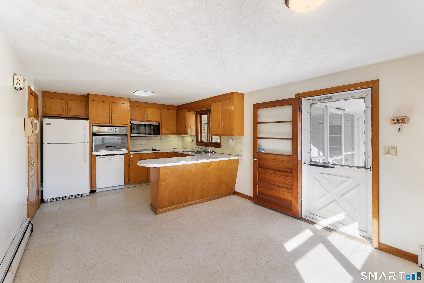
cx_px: 212
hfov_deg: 99.3
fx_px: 180
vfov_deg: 76.2
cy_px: 142
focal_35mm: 15
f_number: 8
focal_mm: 15.3
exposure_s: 1/15
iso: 800
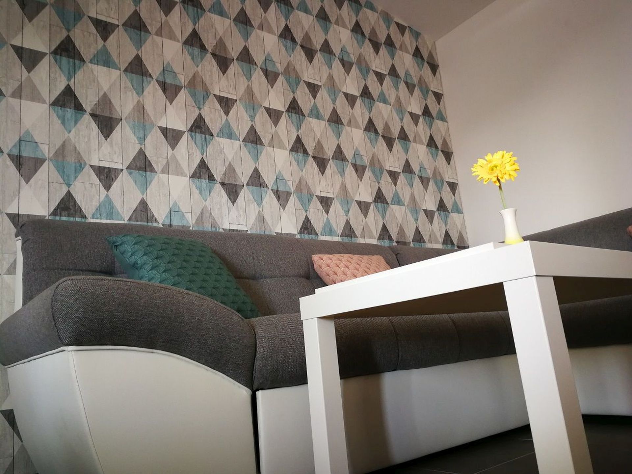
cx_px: 316
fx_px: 493
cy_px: 237
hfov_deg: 65.3
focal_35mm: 27
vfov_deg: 51.4
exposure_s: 1/30
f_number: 2.2
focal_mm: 3.95
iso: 200
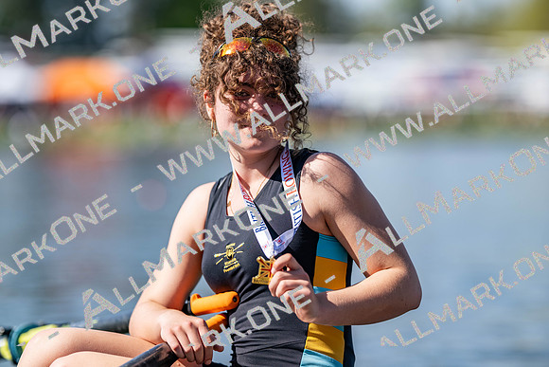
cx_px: 274
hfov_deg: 15.2
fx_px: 2059
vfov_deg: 10.2
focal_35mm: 135
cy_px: 184
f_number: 1.8
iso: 64
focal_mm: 135
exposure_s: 1/3200
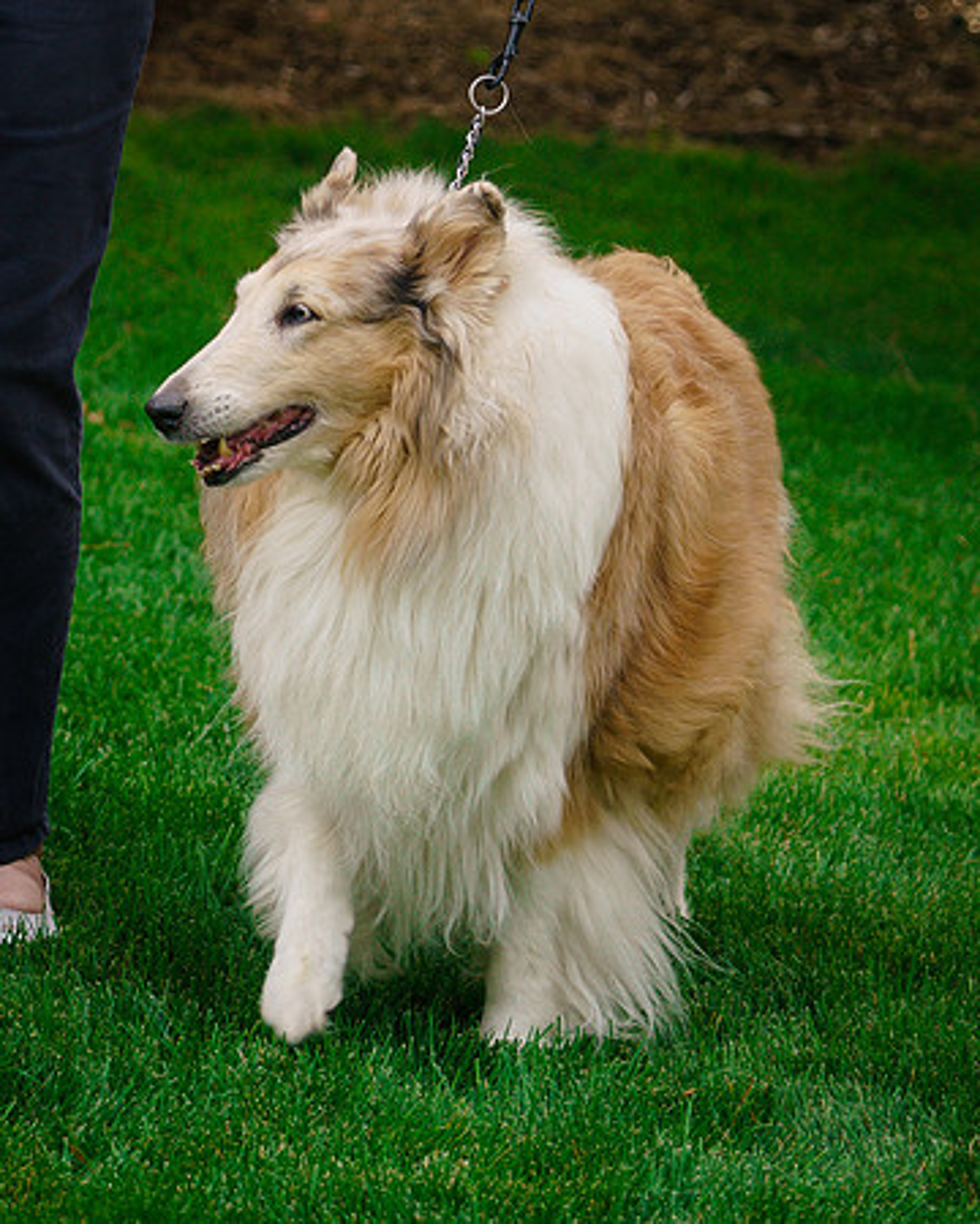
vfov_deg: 10.1
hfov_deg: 8.0
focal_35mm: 190
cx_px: -513
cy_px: -98
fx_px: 6881
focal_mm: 52
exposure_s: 1/250
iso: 100
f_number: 2.8
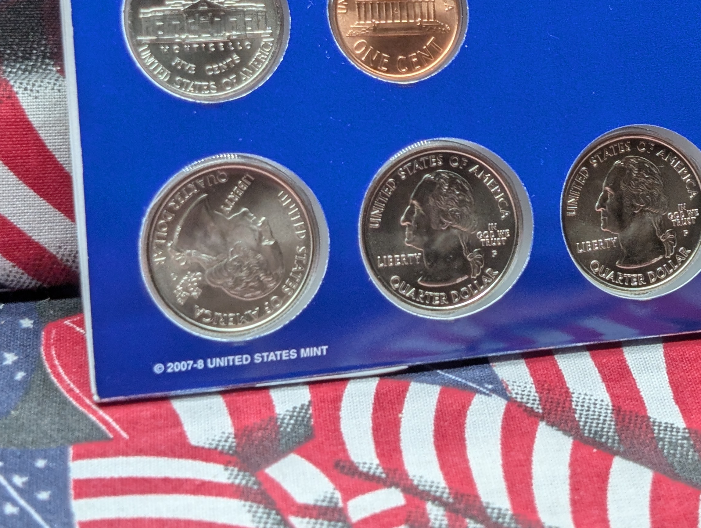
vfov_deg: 16.8
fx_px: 1764
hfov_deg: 22.1
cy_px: 70
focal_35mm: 87
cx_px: 590
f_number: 1.68
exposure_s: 1/64.3
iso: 49
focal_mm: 6.9
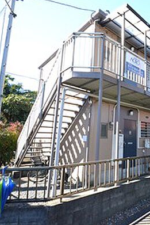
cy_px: 111
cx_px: 141
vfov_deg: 76.1
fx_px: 144
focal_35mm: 23
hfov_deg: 48.1
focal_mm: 10
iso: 3200
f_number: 11
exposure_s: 1/500
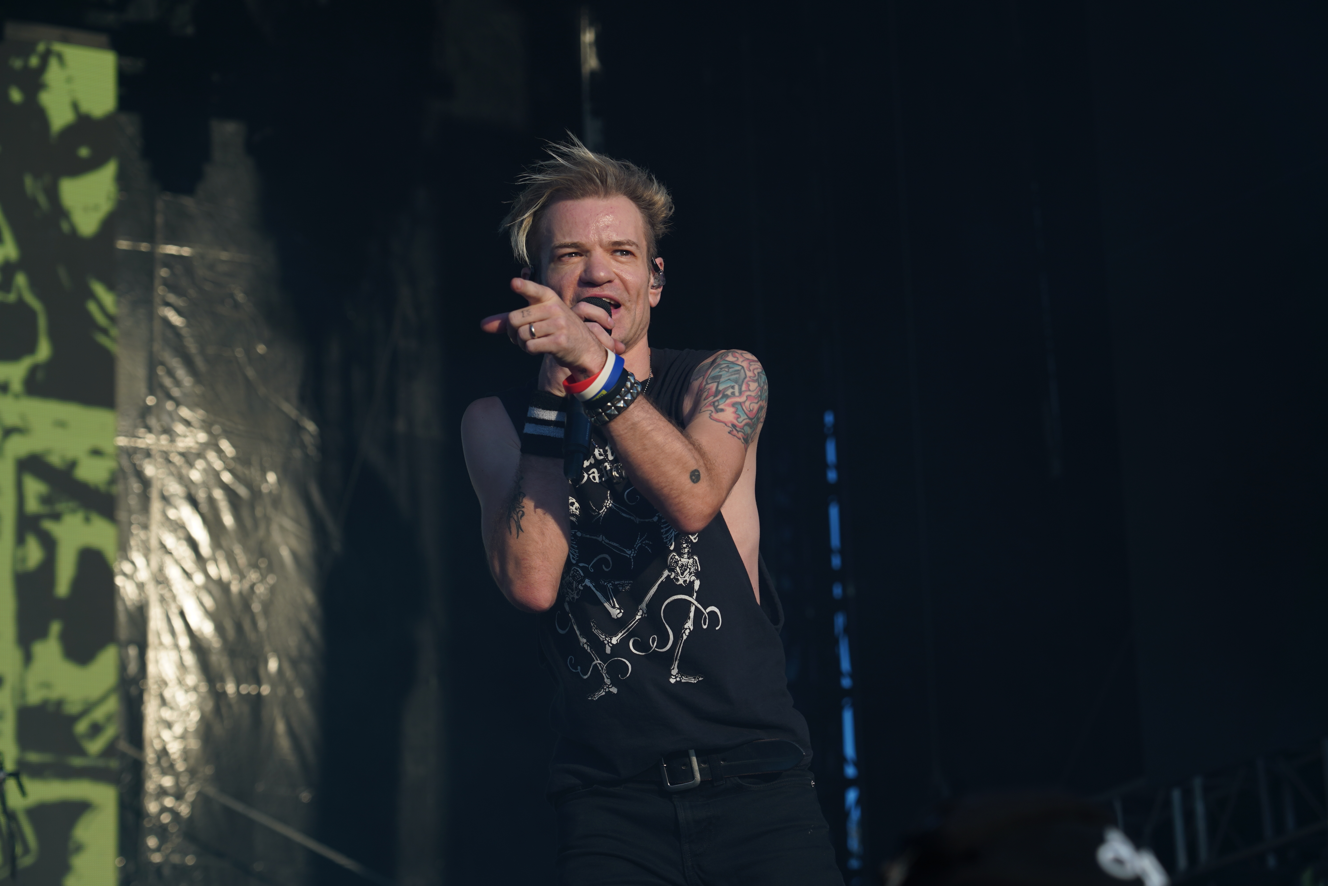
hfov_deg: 19.5
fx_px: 3873
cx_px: 664
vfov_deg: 13.0
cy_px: 443
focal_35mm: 105
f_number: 6.3
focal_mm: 105
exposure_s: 1/320
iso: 100
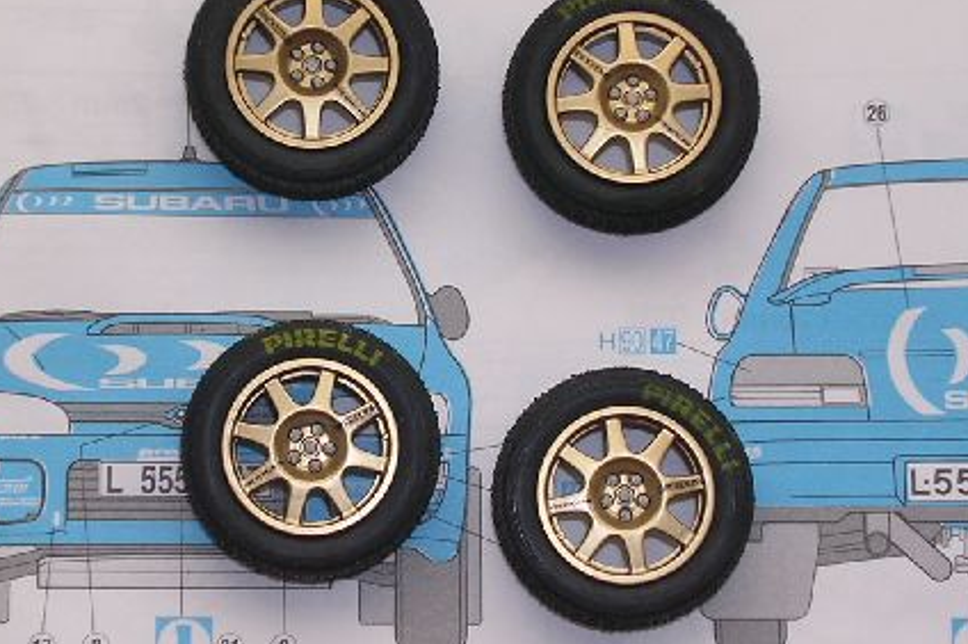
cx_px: 374
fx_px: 2660
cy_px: 301
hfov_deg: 20.6
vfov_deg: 13.8
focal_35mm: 99
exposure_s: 1/30
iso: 100
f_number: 3.5
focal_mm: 9.6
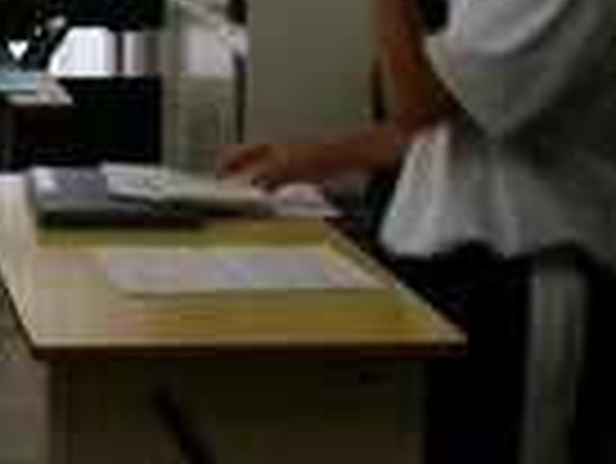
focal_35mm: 126
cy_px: 18
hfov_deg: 14.9
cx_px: -180
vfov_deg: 11.7
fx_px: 2244
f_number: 4.5
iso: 100
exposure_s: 1/40
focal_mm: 6.4
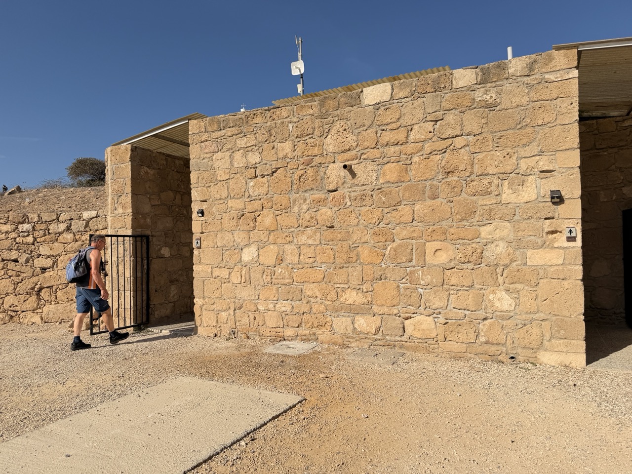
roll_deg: +2.4
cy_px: 237
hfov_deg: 71.6
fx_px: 438
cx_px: 316
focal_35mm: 24
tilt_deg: +1.4
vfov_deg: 56.8
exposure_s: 1/17544
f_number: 1.78
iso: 100
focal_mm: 6.76
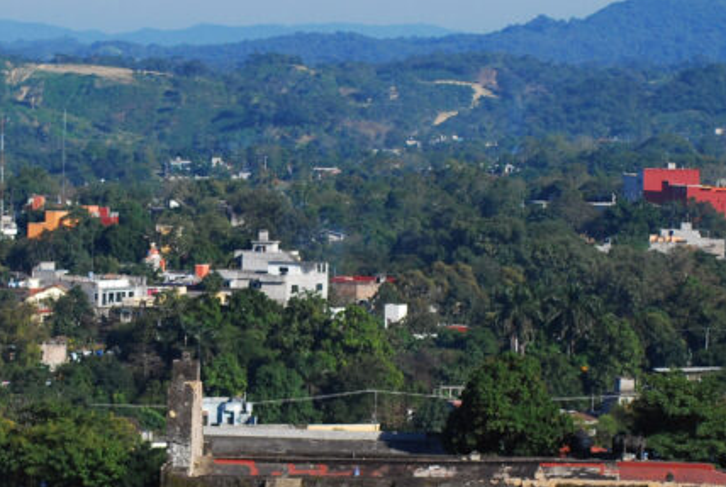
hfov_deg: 8.2
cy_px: 418
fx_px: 5071
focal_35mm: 251
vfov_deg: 5.5
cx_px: 187
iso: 200
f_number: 6.3
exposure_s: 1/640
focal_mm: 70
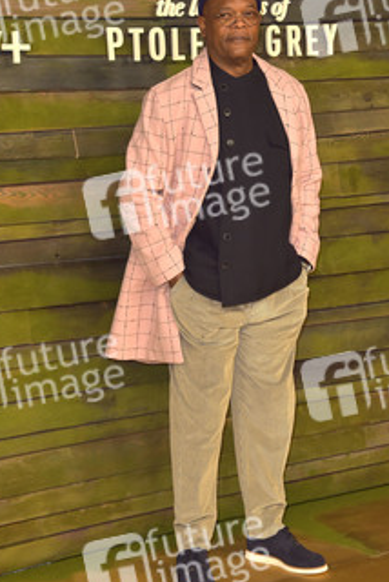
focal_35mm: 90
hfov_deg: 15.2
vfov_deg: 22.6
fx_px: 1455
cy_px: 287
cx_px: 230
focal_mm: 72
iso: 400
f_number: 7.1
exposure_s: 1/250
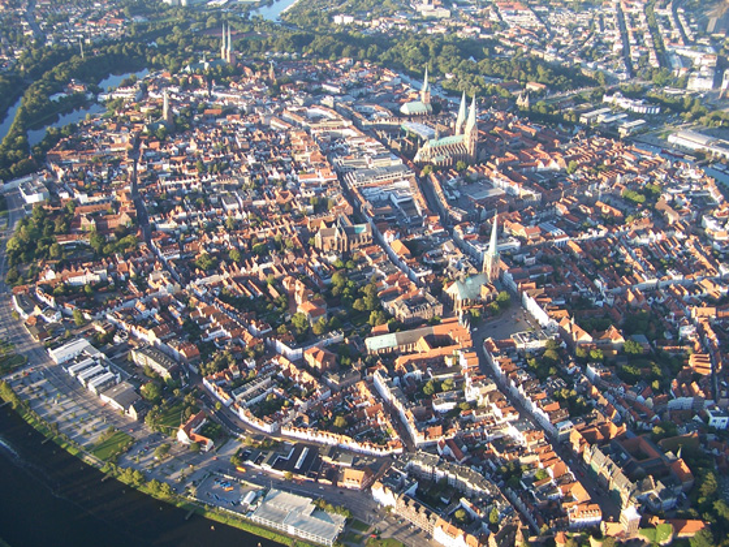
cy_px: 274
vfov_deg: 37.7
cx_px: 364
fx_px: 800
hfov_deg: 49.0
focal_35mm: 38
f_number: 2.8
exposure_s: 1/125
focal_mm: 6.3
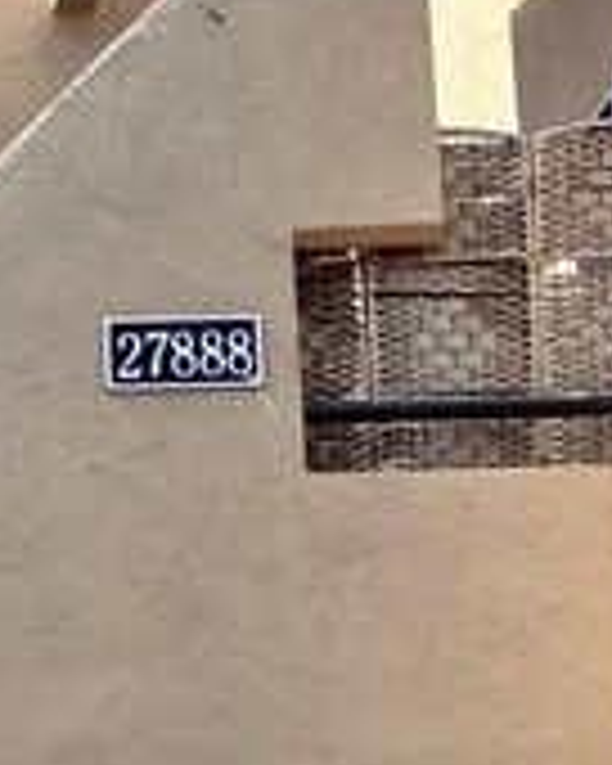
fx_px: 3464
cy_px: 724
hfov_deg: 9.1
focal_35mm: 153
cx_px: -844
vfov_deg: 12.5
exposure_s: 1/1721
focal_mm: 5.96
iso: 50
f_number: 1.6
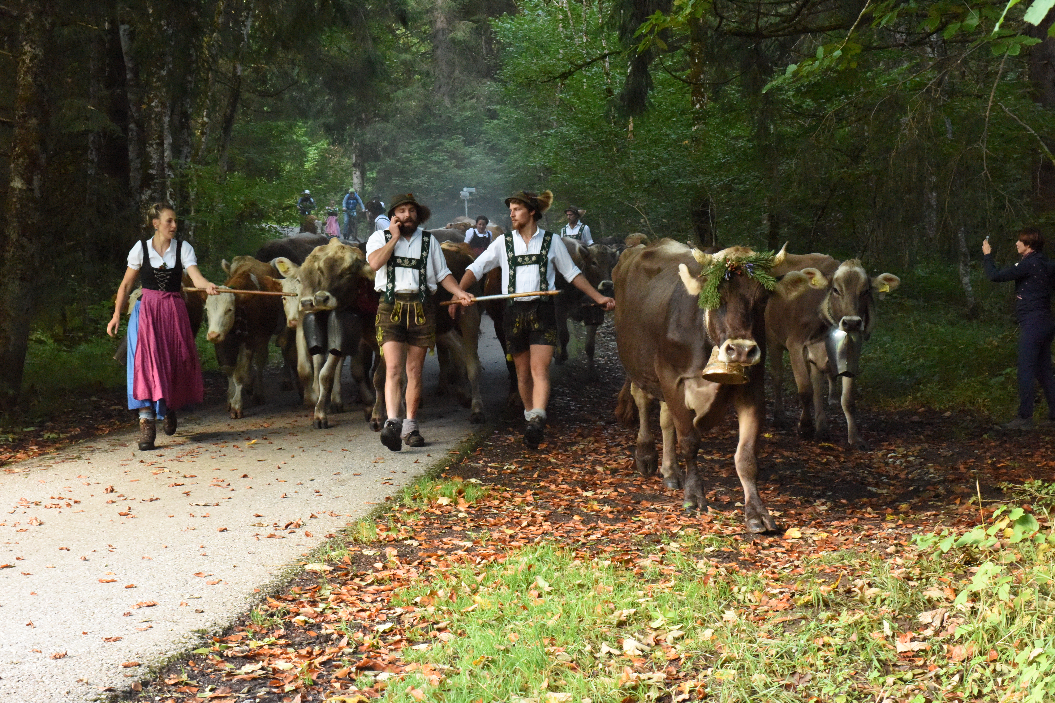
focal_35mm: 70
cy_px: 352
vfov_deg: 19.5
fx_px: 2051
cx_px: 528
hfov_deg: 28.8
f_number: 13
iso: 12800
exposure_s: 1/100
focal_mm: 70
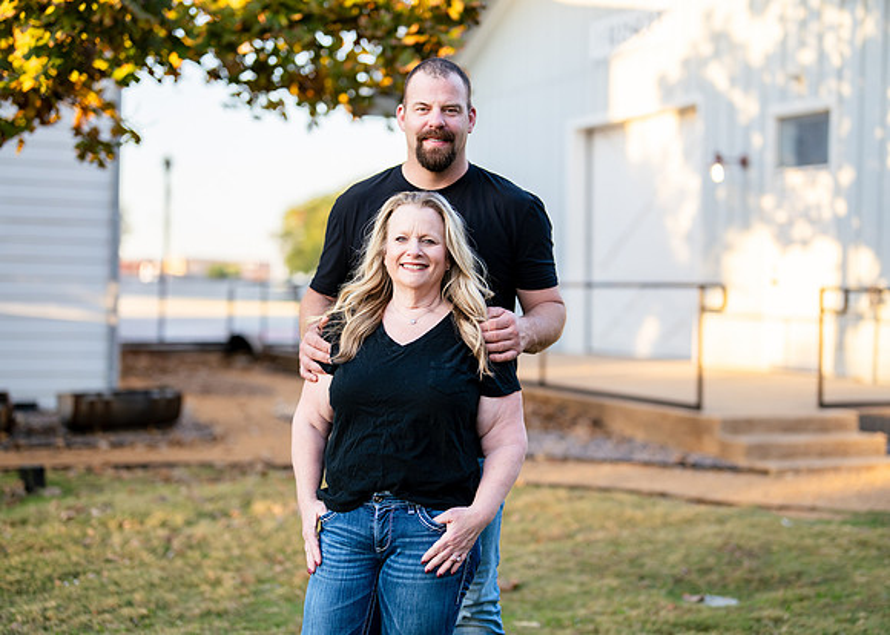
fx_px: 1470
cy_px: 318
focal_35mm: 58
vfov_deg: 24.4
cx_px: 436
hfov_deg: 33.7
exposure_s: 1/500
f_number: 1.4
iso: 100
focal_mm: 50
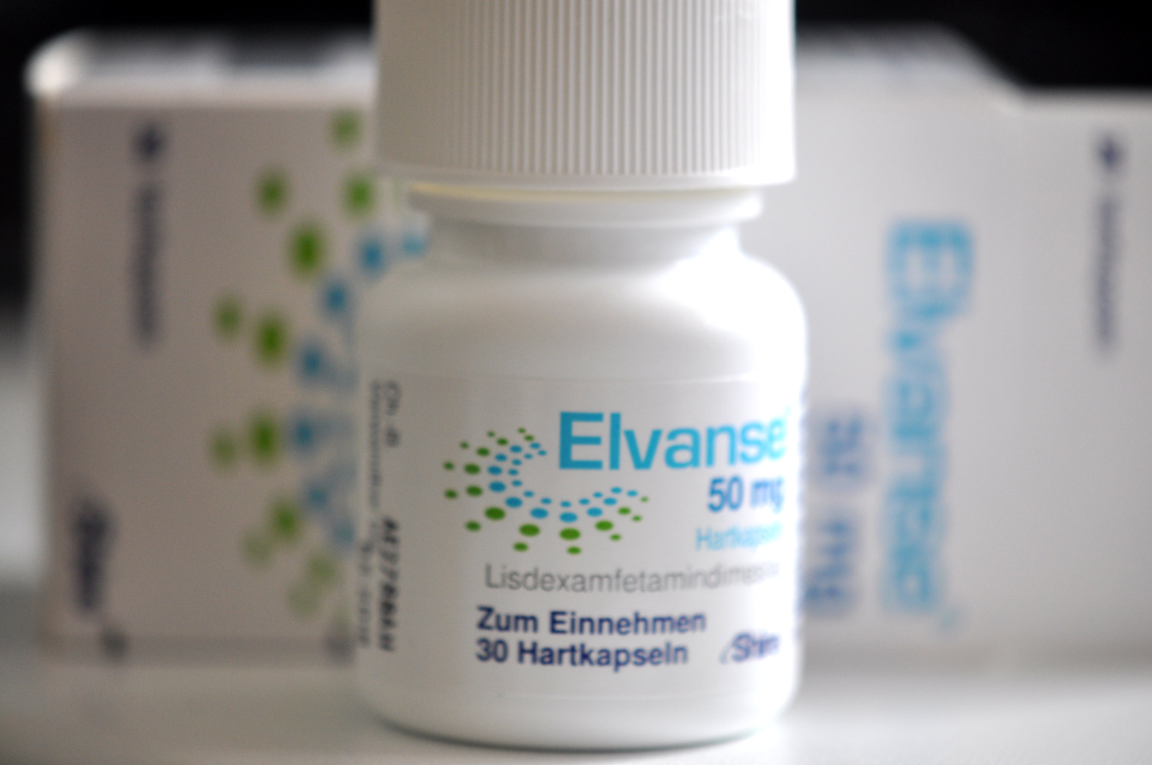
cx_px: 576
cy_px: 382
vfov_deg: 10.7
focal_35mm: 128
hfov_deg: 16.1
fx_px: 4075
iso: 400
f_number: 4
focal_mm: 85
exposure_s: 1/60
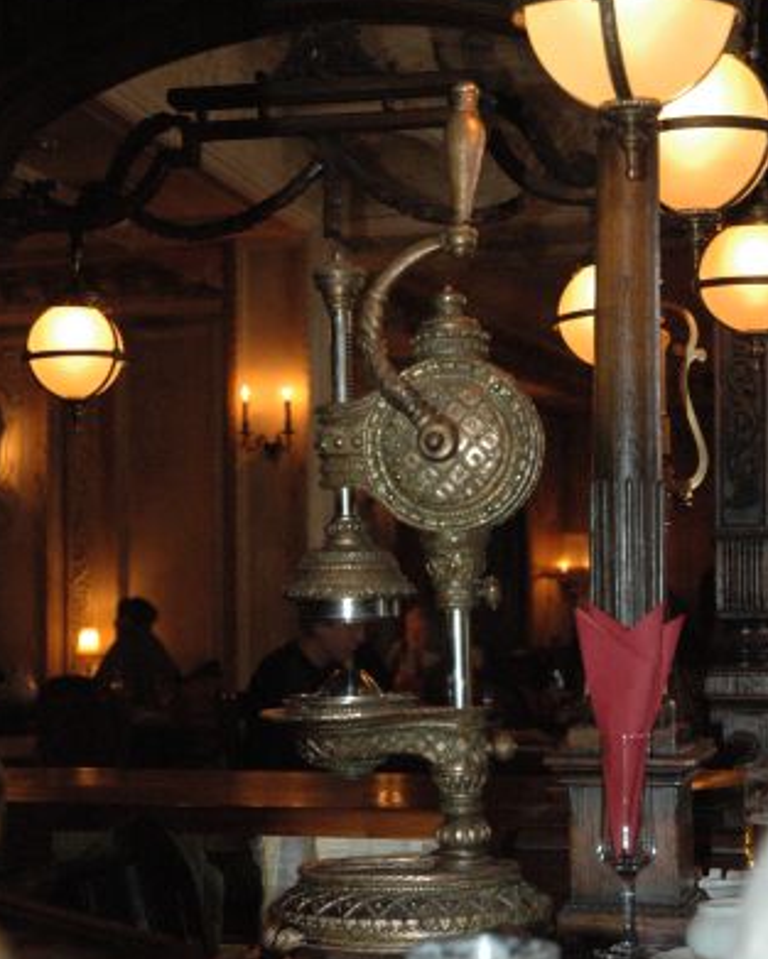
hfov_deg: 22.2
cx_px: 379
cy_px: 513
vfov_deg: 27.5
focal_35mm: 69
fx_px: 1960
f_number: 4.5
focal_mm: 40
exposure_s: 1/50
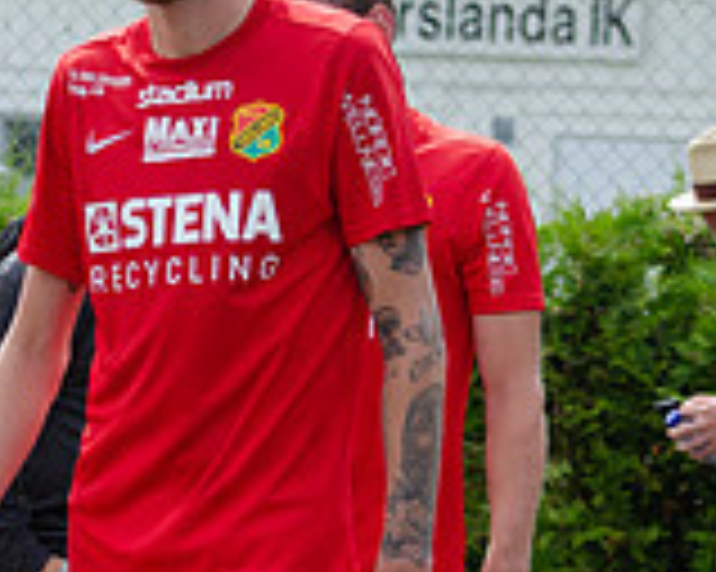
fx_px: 7582
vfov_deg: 4.3
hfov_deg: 5.4
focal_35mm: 358
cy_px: 495
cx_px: -185
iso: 160
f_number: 4.5
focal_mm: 70
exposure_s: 1/800
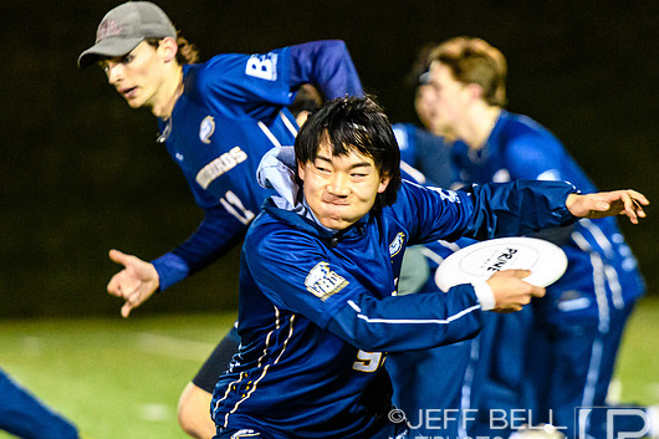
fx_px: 7631
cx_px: 355
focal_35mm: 417
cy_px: 241
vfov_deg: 3.3
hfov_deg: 4.9
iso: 4000
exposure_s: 1/800
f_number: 3.2
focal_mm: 185
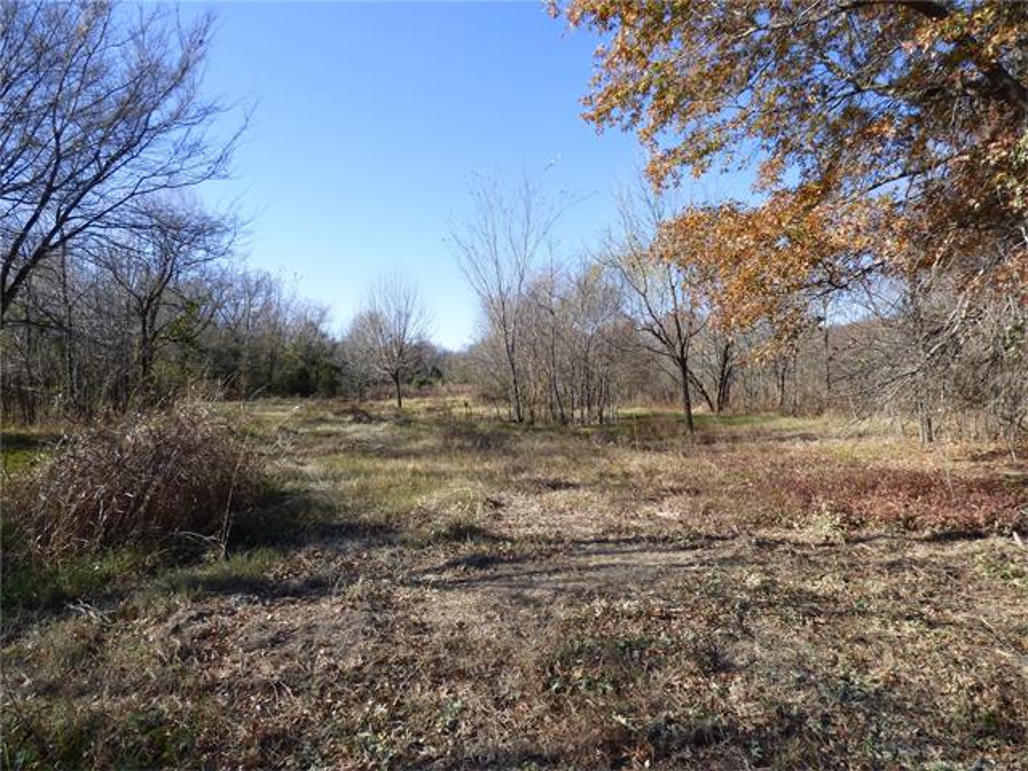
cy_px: 386
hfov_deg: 81.7
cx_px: 514
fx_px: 594
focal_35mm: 20
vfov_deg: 66.0
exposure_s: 1/800
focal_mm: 3.58
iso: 100
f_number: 2.8
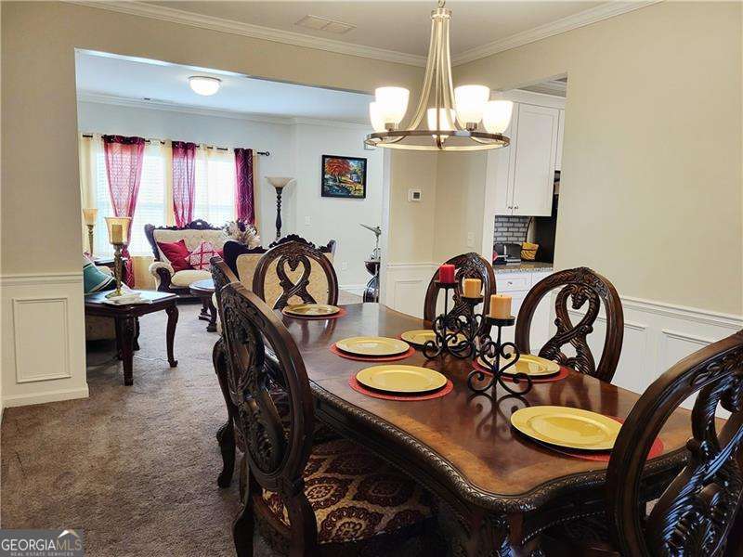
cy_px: 278
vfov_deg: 53.1
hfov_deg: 67.3
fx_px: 558
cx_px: 372
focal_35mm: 26
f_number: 1.8
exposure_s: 1/120
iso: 250
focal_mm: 5.4
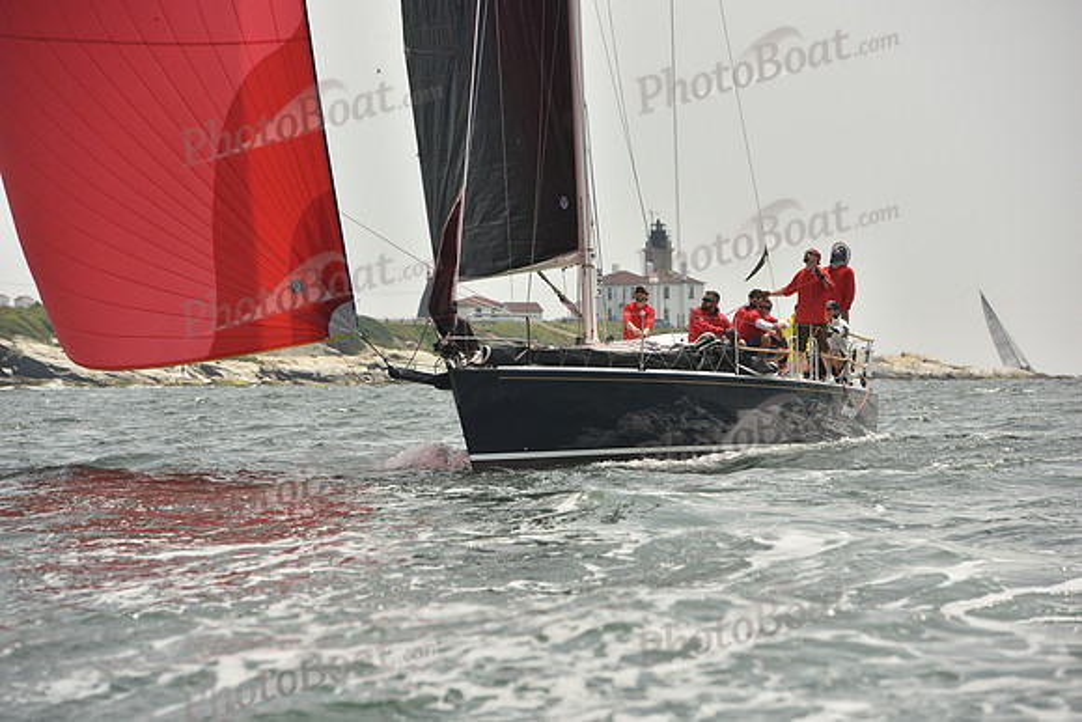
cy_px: 361
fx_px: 6012
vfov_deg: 6.9
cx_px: 541
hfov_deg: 10.3
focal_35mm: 200
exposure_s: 1/1600
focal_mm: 200
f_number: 9
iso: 400
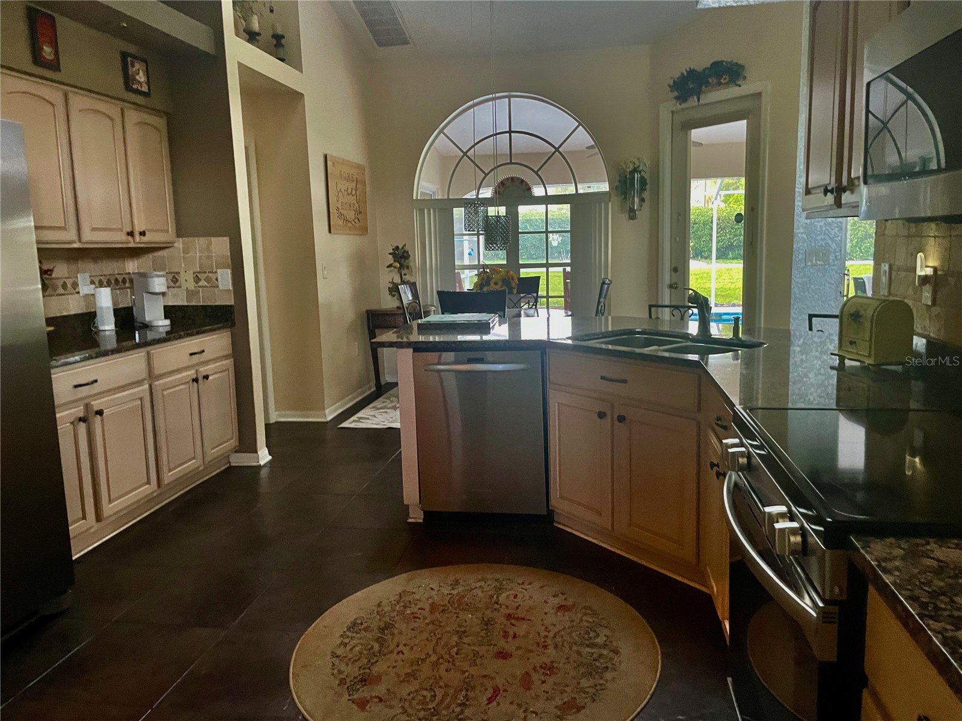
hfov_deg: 67.3
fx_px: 723
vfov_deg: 53.1
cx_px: 481
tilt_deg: -8.2
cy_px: 360
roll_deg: +0.8
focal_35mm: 26
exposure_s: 1/40
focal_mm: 4.2
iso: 400
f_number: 1.6
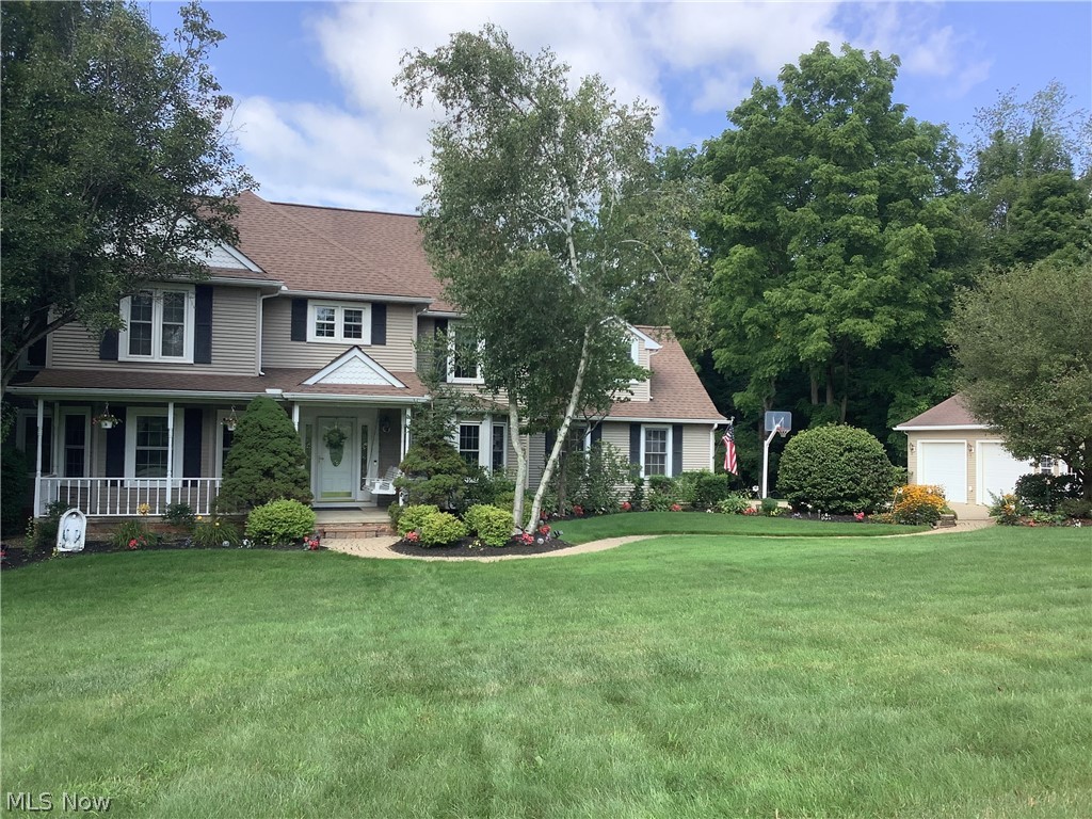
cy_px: 410
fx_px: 978
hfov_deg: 58.4
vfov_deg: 45.4
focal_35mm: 31
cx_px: 546
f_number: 2.4
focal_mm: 3.3
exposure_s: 1/334
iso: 25
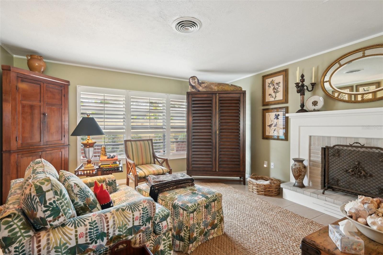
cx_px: 192
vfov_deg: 70.3
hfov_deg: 93.3
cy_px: 128
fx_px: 181
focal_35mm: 17
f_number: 8
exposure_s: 1/25
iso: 400
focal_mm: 17
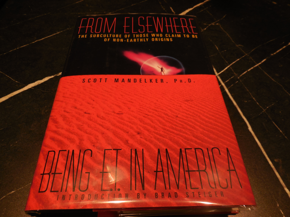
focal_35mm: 25
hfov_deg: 69.4
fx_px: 209
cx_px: 145
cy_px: 108
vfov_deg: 54.9
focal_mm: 4.5
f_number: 3.1
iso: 125
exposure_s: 1/80
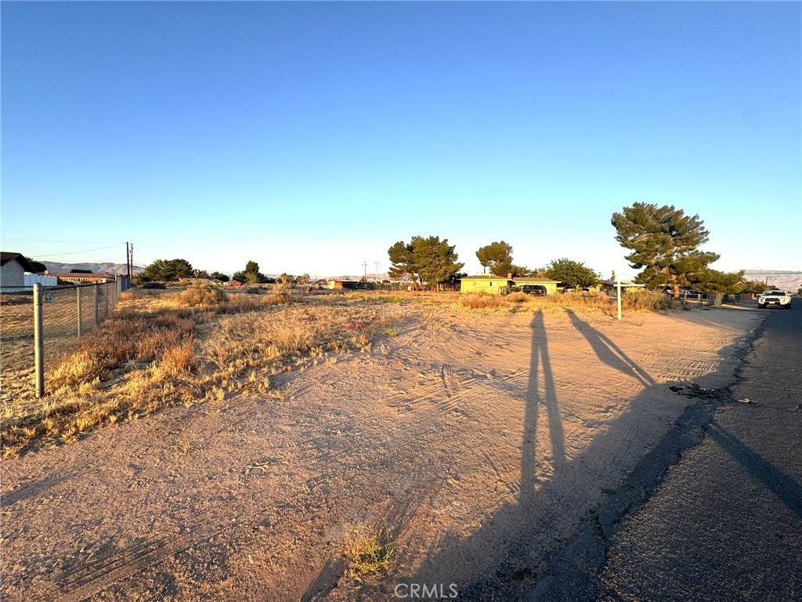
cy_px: 301
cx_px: 401
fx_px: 324
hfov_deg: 102.1
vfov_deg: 85.7
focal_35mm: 14
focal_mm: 2.22
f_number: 2.2
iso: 40
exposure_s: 1/501
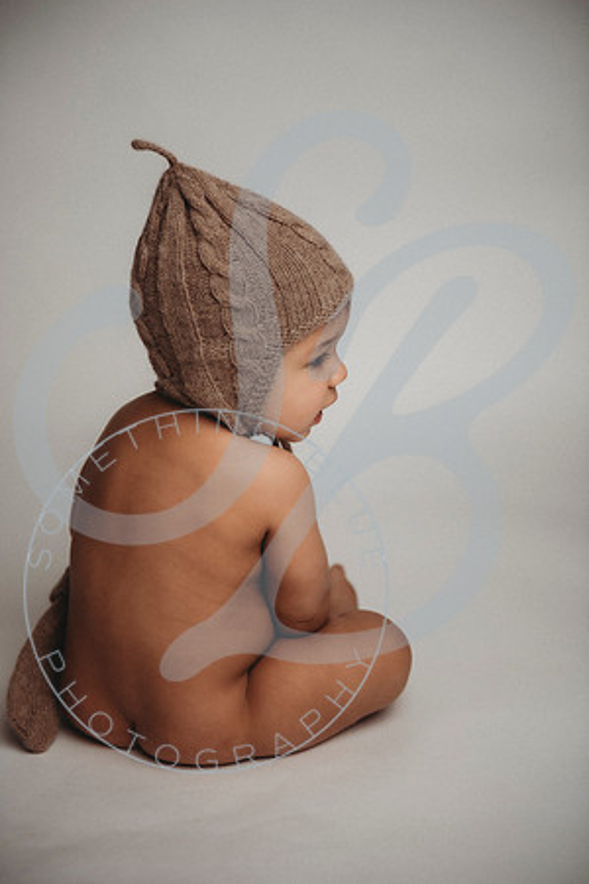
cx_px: 294
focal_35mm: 58
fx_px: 1423
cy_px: 442
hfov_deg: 23.4
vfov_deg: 34.5
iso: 100
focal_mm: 58
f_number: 2.8
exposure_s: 1/125
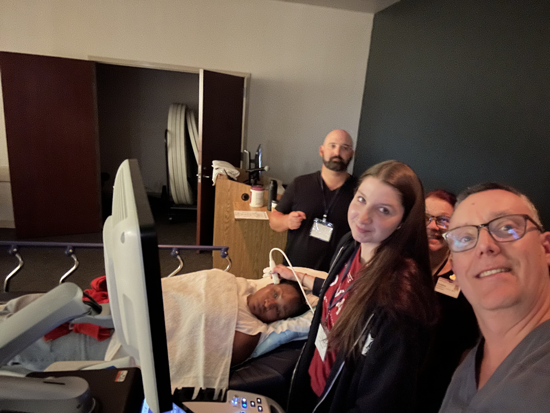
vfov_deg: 58.9
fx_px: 365
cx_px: 275
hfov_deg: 73.9
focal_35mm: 23
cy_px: 206
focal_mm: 2.69
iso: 800
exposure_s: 1/8
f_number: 1.9
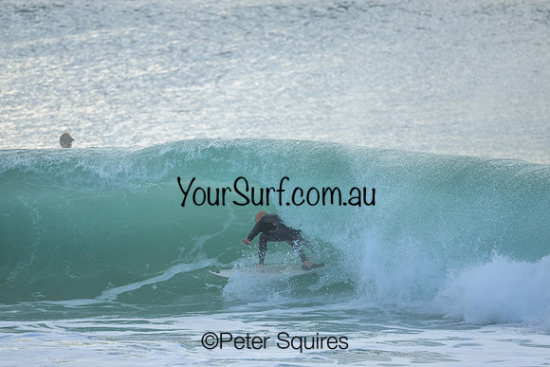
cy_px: 184
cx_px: 275
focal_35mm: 800
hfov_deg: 2.6
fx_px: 12225
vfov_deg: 1.7
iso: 1100
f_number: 6.3
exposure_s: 1/2500
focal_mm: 800
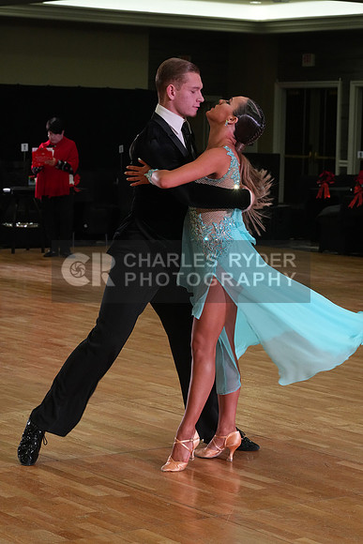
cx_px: 182
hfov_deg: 14.4
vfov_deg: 21.5
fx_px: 1436
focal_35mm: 95
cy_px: 272
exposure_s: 1/200
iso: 4000
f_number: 9
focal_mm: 95
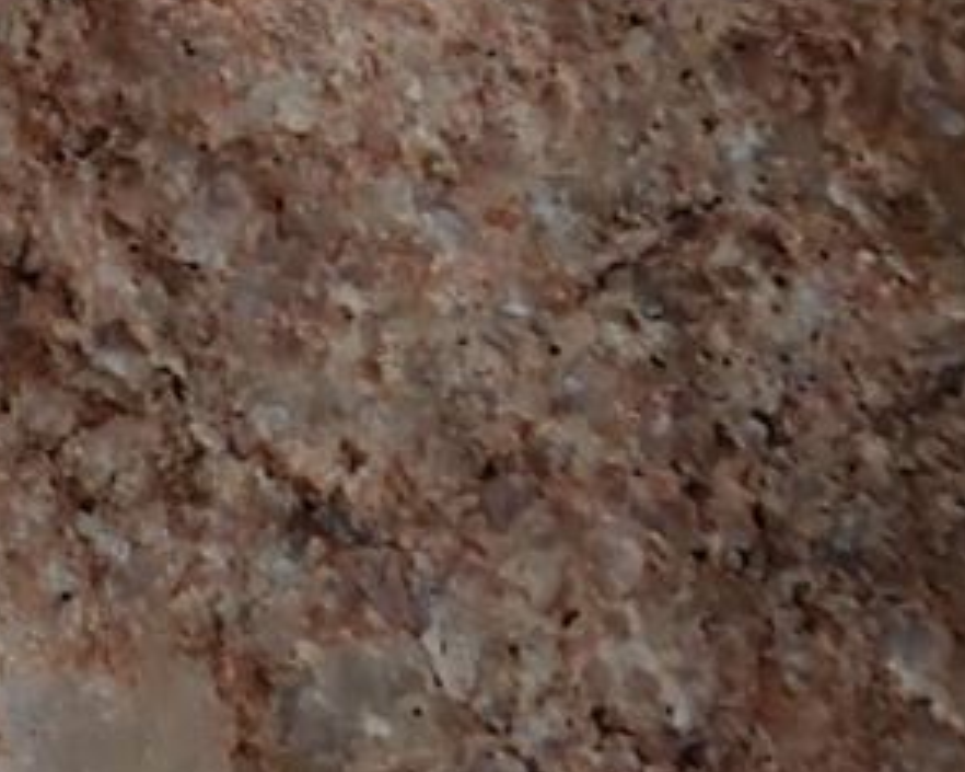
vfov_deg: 7.0
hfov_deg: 9.1
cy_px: -1475
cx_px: -962
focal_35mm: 199
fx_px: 5682
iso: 100
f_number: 3.2
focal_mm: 5.5
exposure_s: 1/500
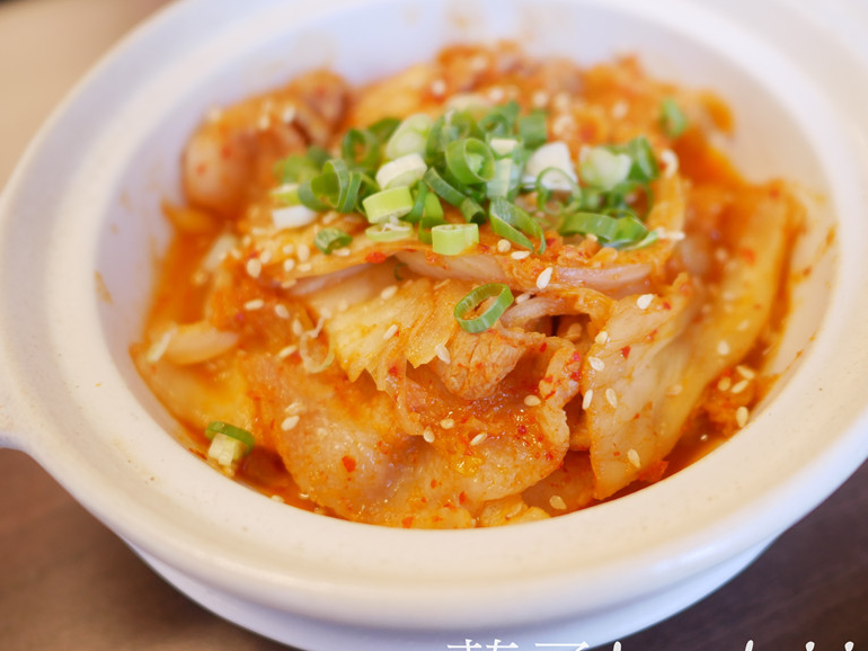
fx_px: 928
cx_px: 473
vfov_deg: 38.7
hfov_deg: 50.1
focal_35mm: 37
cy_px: 340
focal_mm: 15
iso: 400
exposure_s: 1/60
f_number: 1.7
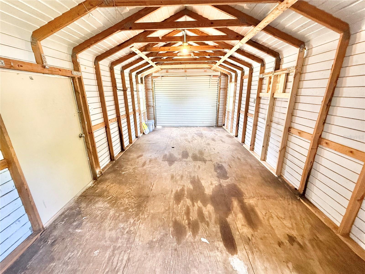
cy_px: 137
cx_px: 182
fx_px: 148
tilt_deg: -16.6
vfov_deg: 85.7
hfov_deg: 102.1
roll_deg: +0.6
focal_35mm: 14
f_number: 2.2
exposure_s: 1/71
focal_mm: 2.22
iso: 320
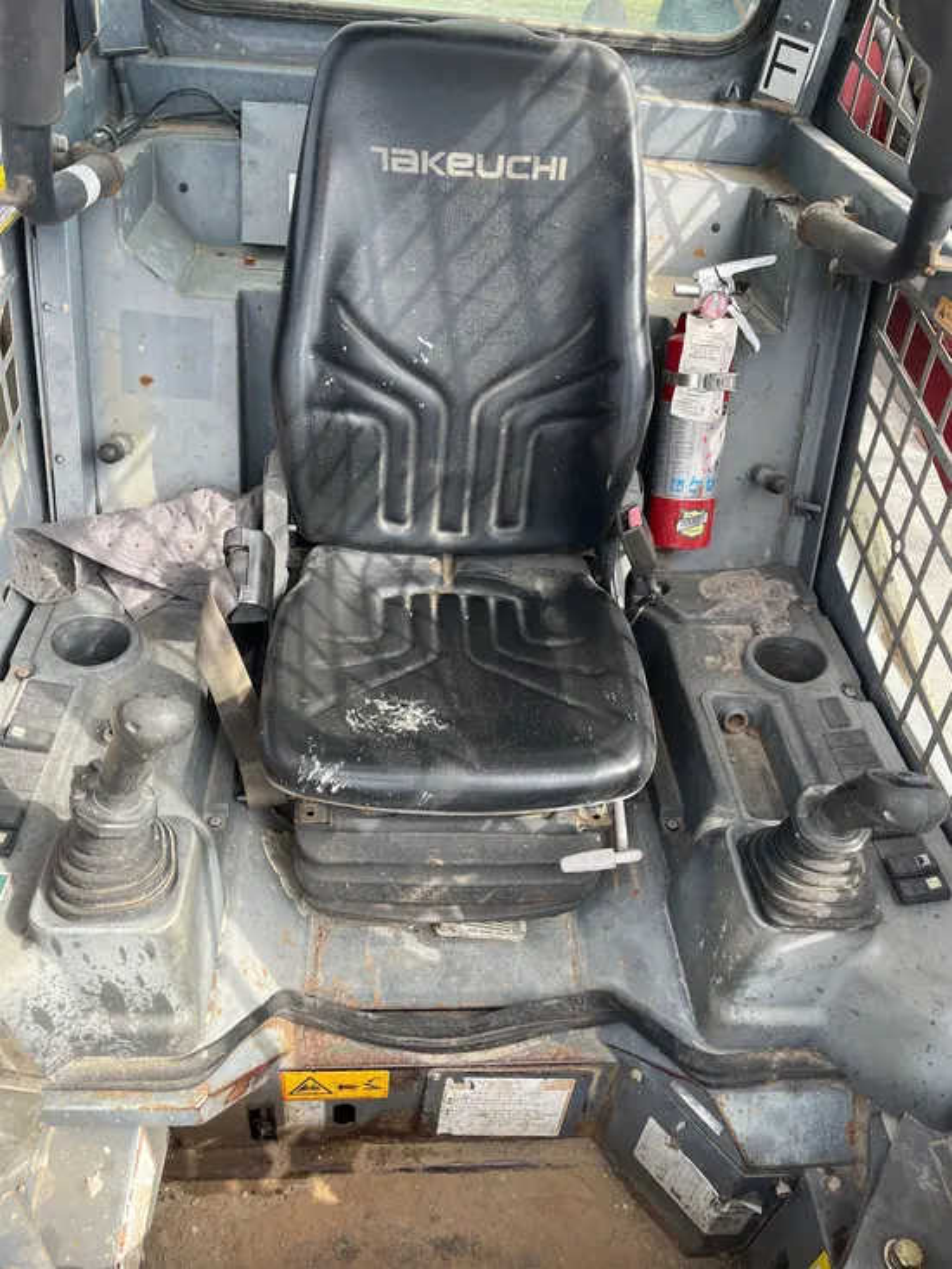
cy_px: 634
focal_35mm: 26
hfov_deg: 53.1
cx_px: 476
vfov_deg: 67.3
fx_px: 953
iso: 50
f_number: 1.6
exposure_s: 1/608
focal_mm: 5.1
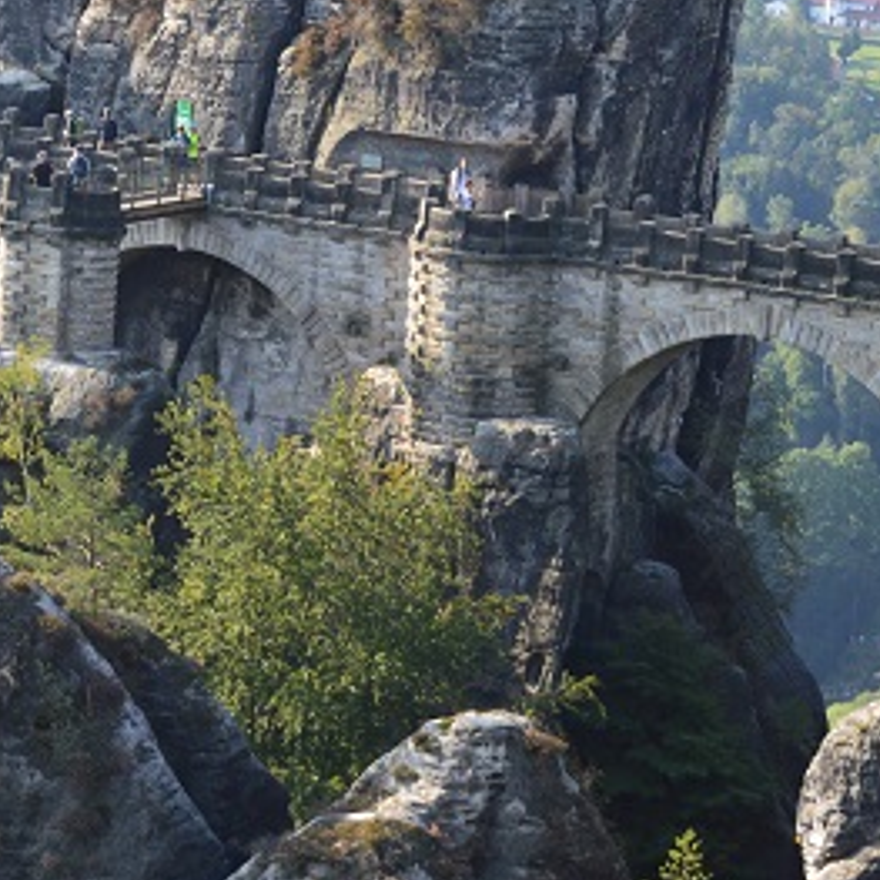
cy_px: 233
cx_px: 97
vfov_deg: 11.9
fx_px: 4228
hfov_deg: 11.8
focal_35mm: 147
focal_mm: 38
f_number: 10
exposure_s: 1/250
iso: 400
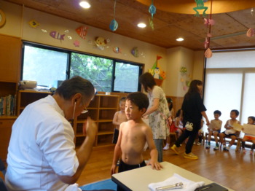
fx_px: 177
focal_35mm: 24
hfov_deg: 71.6
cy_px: 96
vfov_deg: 56.8
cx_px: 128
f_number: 3.3
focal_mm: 4.3
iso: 400
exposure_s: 1/50
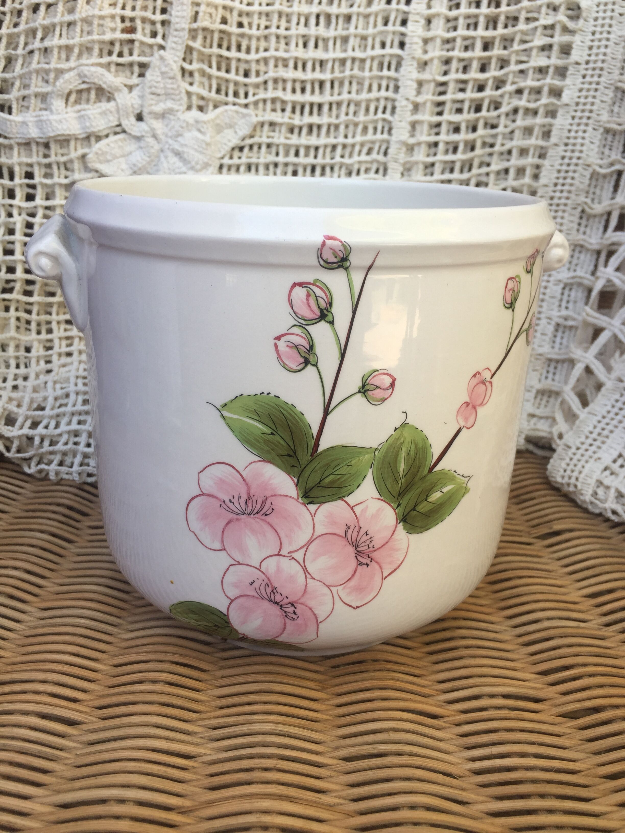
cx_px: 312
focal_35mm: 29
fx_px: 698
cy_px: 416
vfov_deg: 61.7
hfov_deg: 48.2
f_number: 2.2
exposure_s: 1/230
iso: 32
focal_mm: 4.15
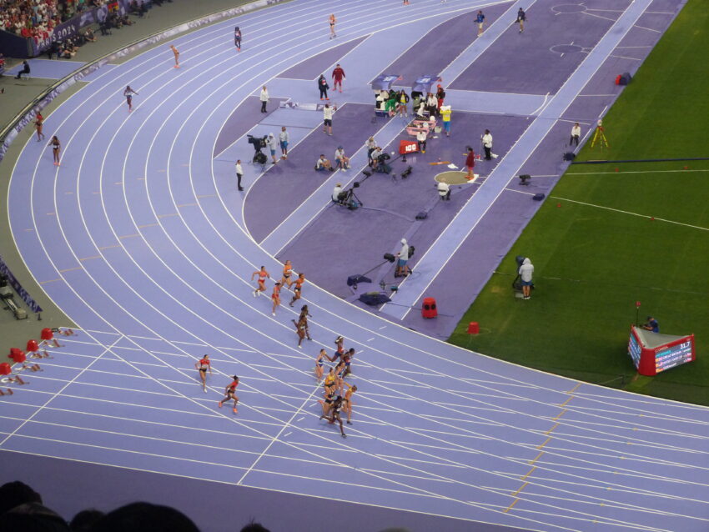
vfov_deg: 17.6
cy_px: 266
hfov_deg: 23.3
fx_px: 1721
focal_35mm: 84
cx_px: 354
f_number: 3.4
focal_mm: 15.1
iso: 400
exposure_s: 1/320
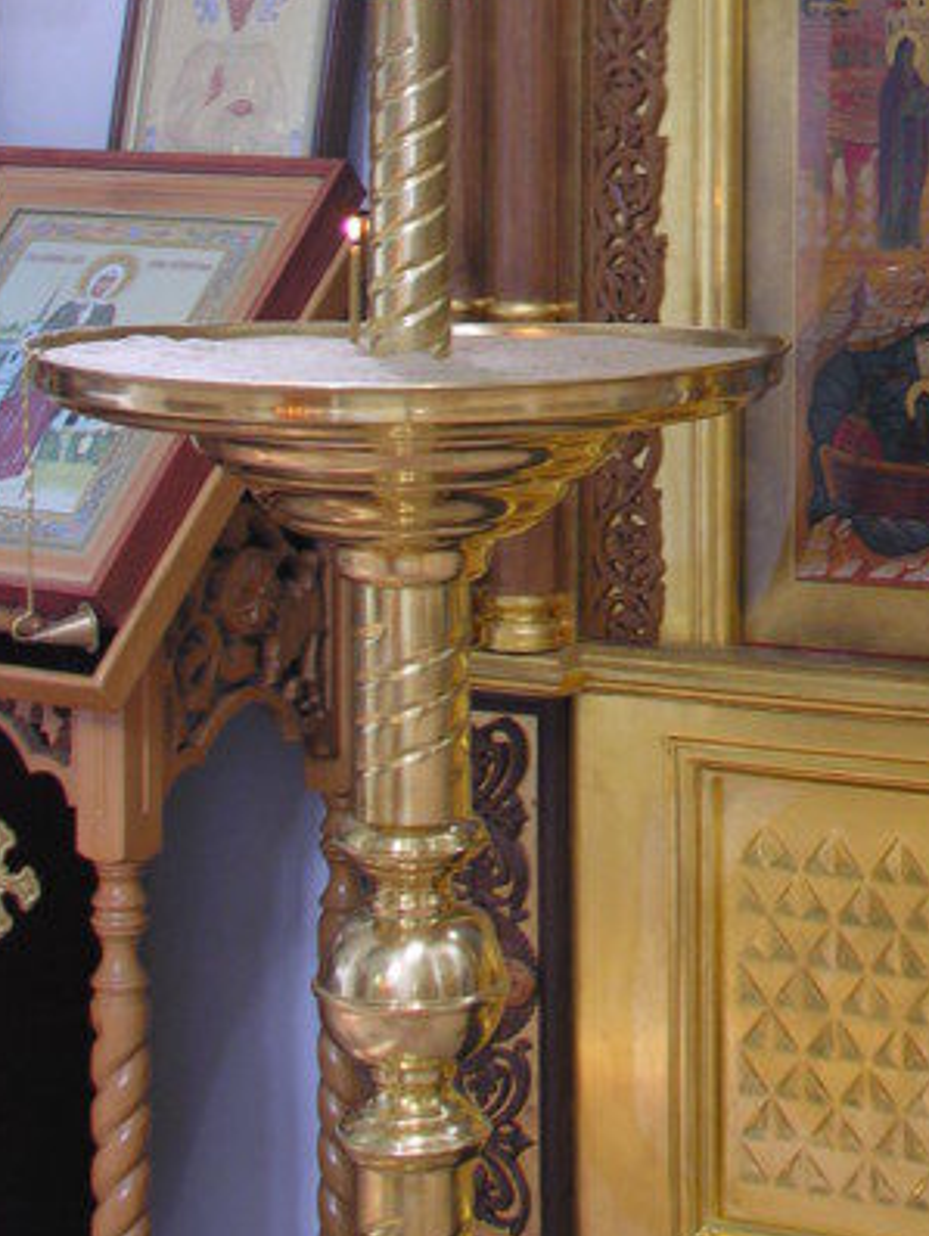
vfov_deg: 20.8
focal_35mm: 90
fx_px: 3217
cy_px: -90
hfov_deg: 16.0
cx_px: 1025
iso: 50
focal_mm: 8.9
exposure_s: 1/6
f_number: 2.8
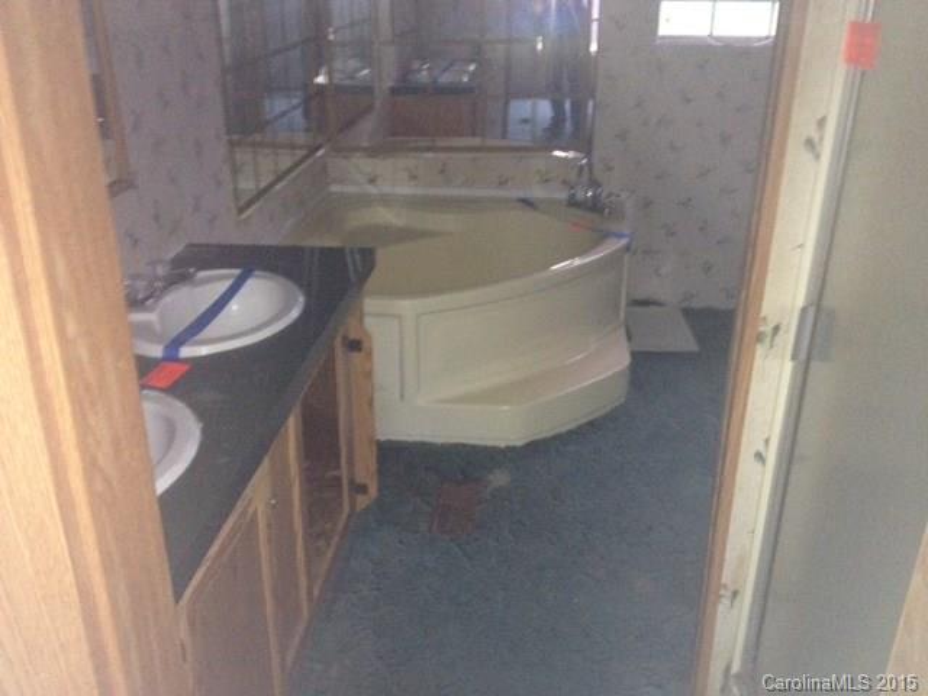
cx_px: 464
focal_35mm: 35
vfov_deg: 40.7
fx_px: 938
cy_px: 348
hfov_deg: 52.6
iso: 320
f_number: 2.4
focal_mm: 4.28
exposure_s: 1/16
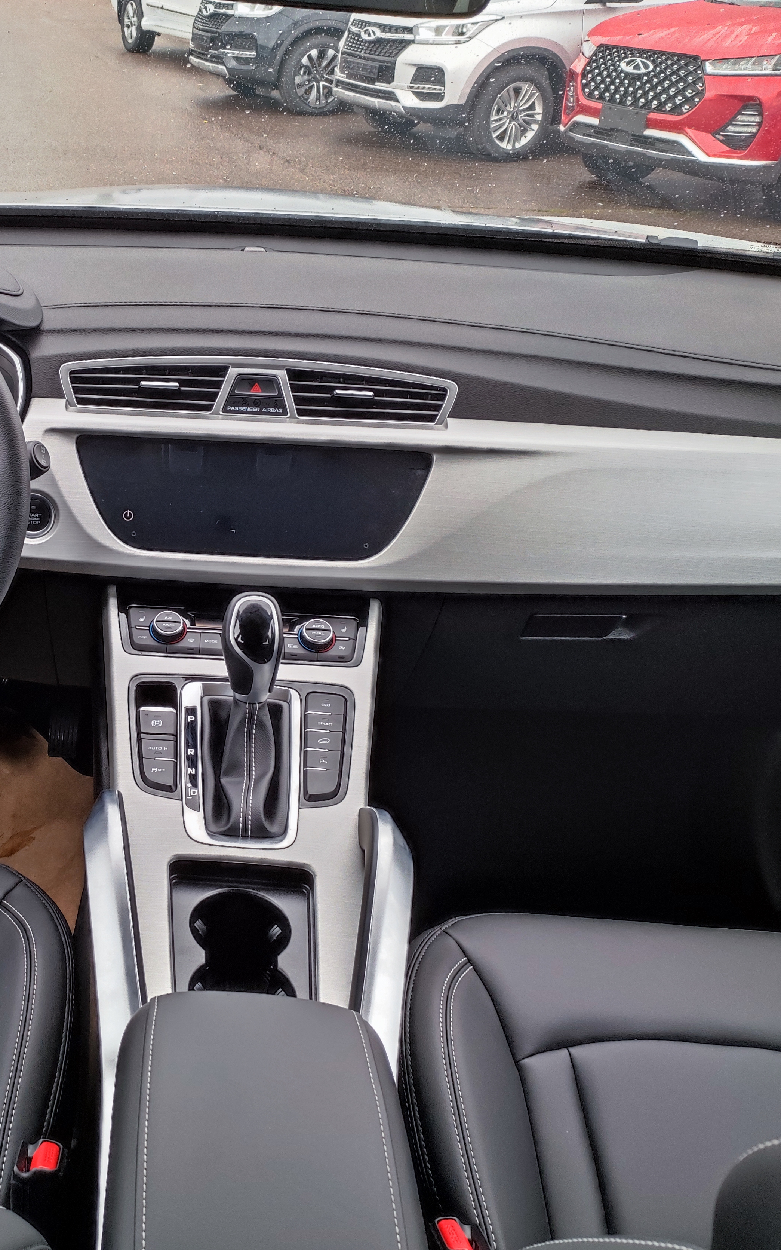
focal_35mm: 25
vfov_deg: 72.5
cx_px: 114
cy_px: 622
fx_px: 851
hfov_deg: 45.7
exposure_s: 1/60
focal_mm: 4.74
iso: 672
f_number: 1.79
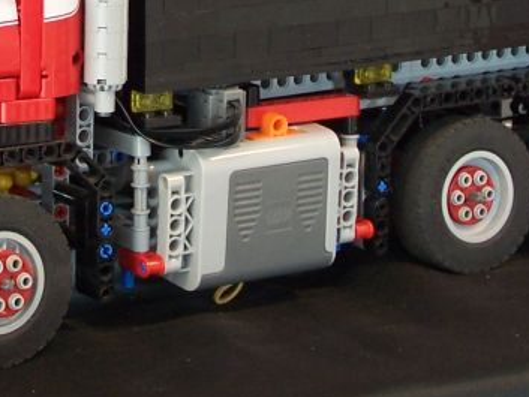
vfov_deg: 8.6
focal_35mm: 171
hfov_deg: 11.5
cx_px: 166
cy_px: -49
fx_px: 2614
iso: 80
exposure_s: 1/6
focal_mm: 9.8
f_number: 3.1
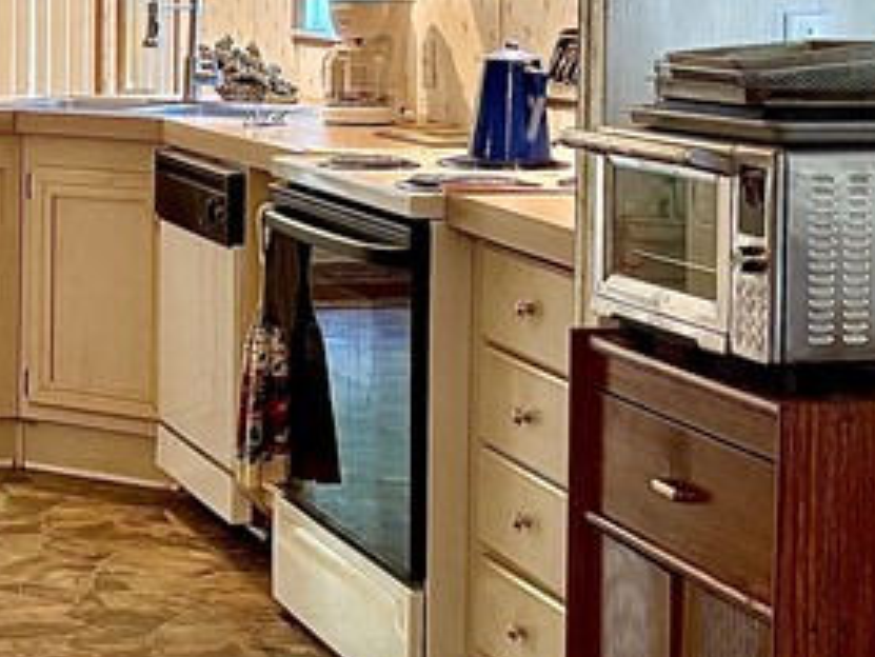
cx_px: -139
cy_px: 148
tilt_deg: -4.1
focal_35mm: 96
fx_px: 2428
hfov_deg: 19.4
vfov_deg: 15.3
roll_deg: +0.7
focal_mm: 5.96
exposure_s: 1/60
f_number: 1.6
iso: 250
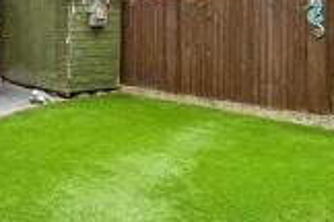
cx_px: 41
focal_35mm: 44
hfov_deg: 41.4
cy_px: 24
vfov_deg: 29.3
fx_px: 408
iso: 160
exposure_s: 1/15
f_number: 8
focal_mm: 10
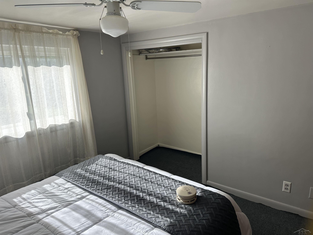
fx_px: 217
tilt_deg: -11.7
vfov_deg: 56.8
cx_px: 156
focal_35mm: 24
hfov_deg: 71.6
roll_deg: +2.1
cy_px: 118
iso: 80
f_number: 1.78
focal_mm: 6.86
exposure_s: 1/356
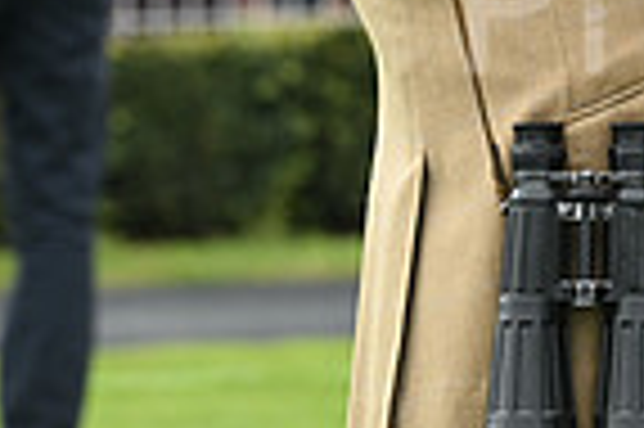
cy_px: -209
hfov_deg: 2.5
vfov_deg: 1.7
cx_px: 1049
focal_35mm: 814
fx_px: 14545
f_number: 6.3
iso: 400
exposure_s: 1/640
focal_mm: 200
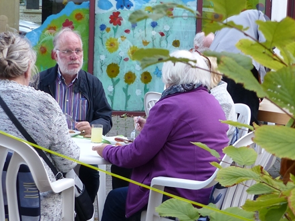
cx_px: 165
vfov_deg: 14.8
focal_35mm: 100
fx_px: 852
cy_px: 136
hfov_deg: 19.6
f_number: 2.8
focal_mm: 8.4
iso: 125
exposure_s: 1/60
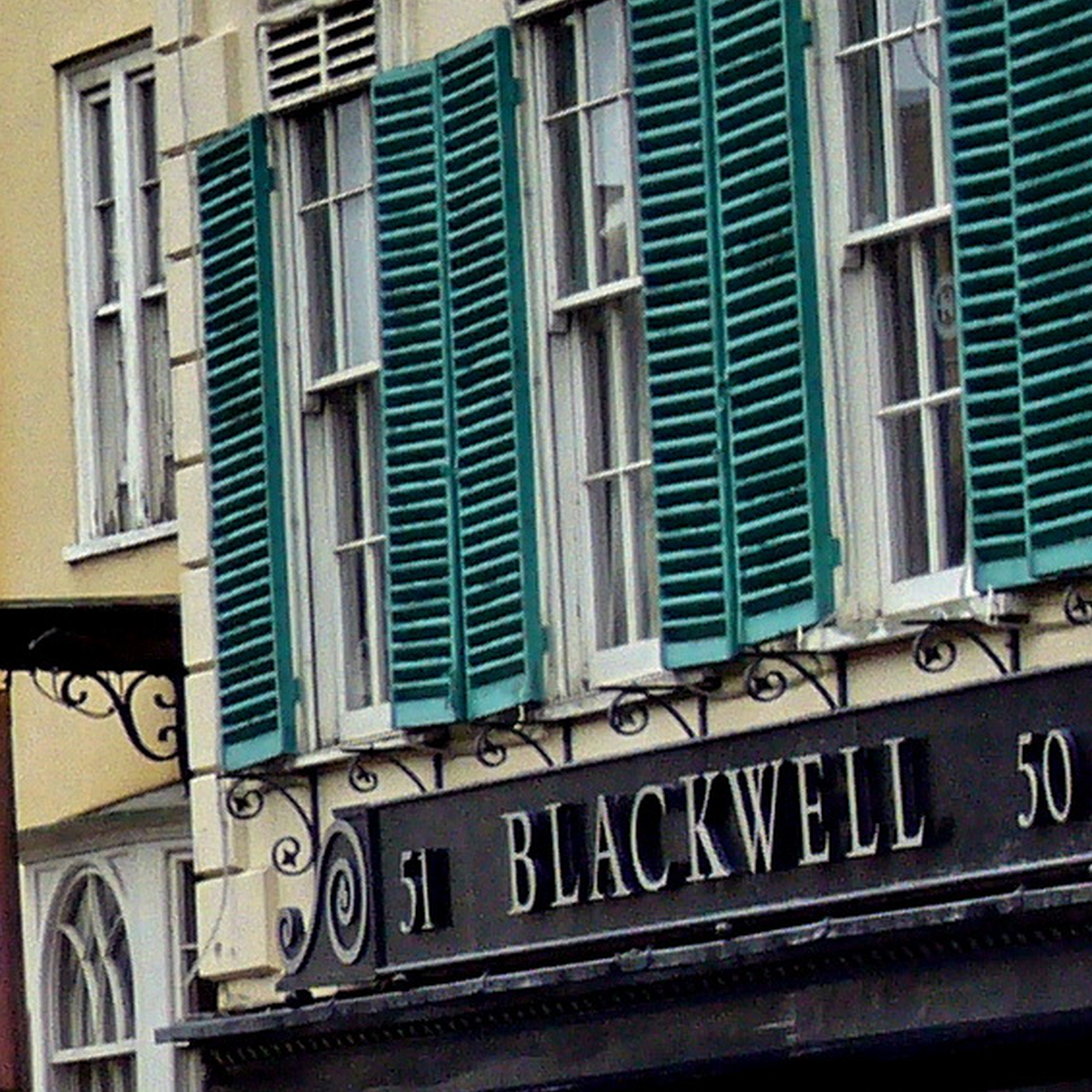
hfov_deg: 4.6
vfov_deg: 4.7
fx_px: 13205
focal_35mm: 370
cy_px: 906
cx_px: -1517
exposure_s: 1/160
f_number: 4.4
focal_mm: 13.9
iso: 100
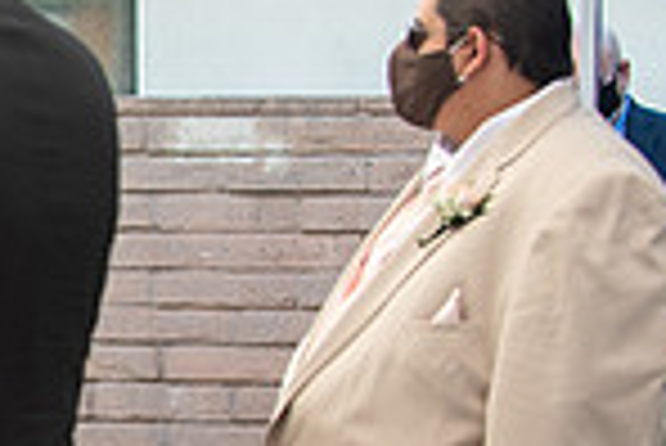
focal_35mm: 274
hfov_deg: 7.3
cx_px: -446
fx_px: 5074
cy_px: 570
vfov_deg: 5.0
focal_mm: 70
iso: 640
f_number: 4.5
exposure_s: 1/250
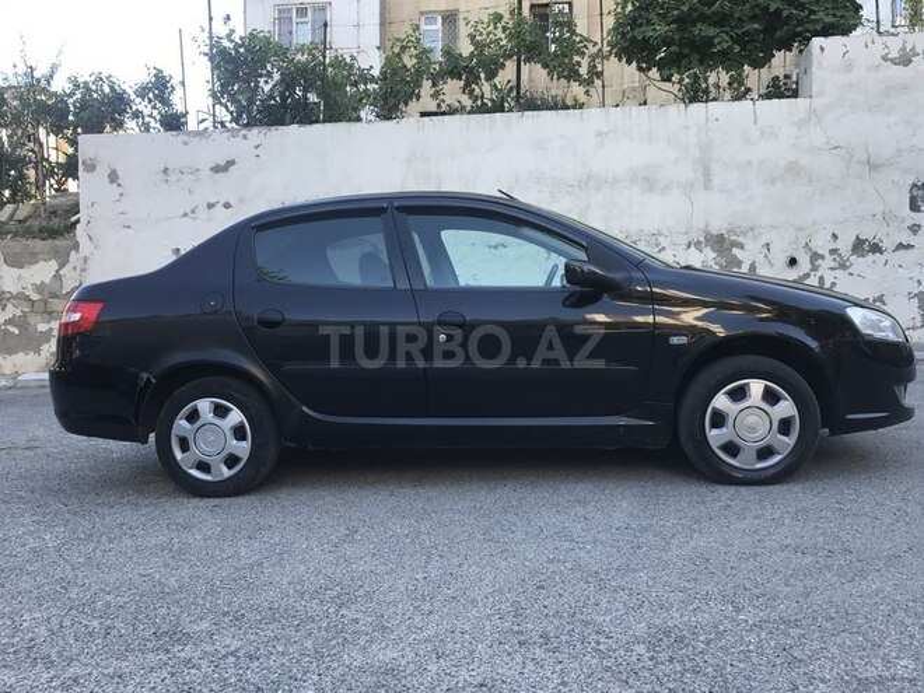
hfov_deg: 63.4
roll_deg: +0.5
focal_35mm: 28
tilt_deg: -1.9
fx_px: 747
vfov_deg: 49.7
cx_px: 462
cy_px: 346
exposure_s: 1/217
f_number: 1.8
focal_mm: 3.99
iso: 20
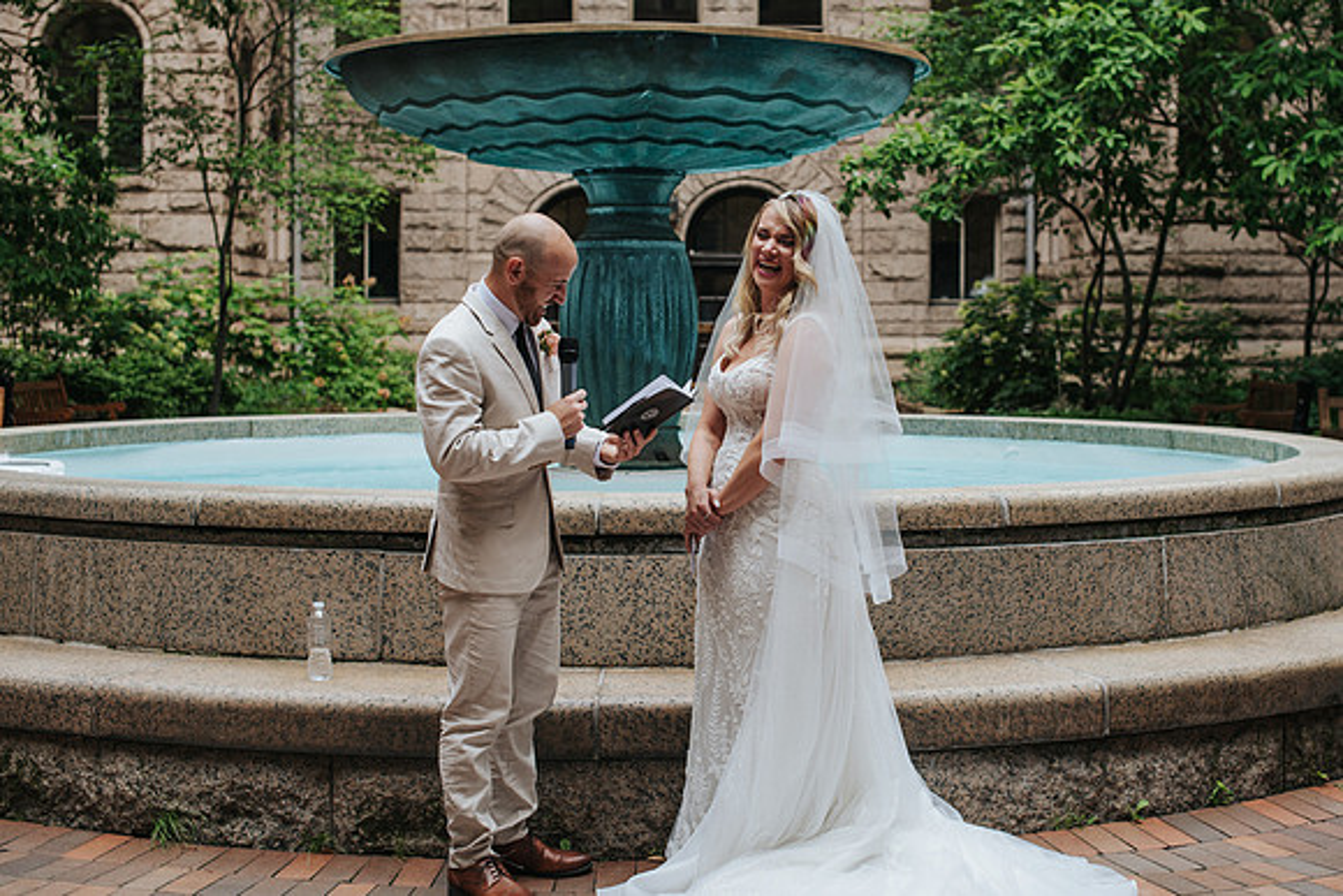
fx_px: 2132
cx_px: 765
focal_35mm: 57
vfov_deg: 23.7
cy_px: 389
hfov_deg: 34.9
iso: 360
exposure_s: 1/400
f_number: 4
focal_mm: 50
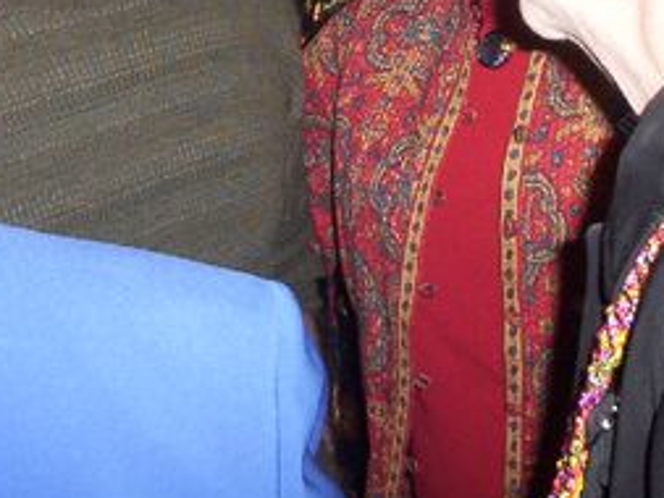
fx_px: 1574
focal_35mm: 82
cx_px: 412
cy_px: 51
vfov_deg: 17.7
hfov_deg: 23.8
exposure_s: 1/30
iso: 140
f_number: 4.5
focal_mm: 6
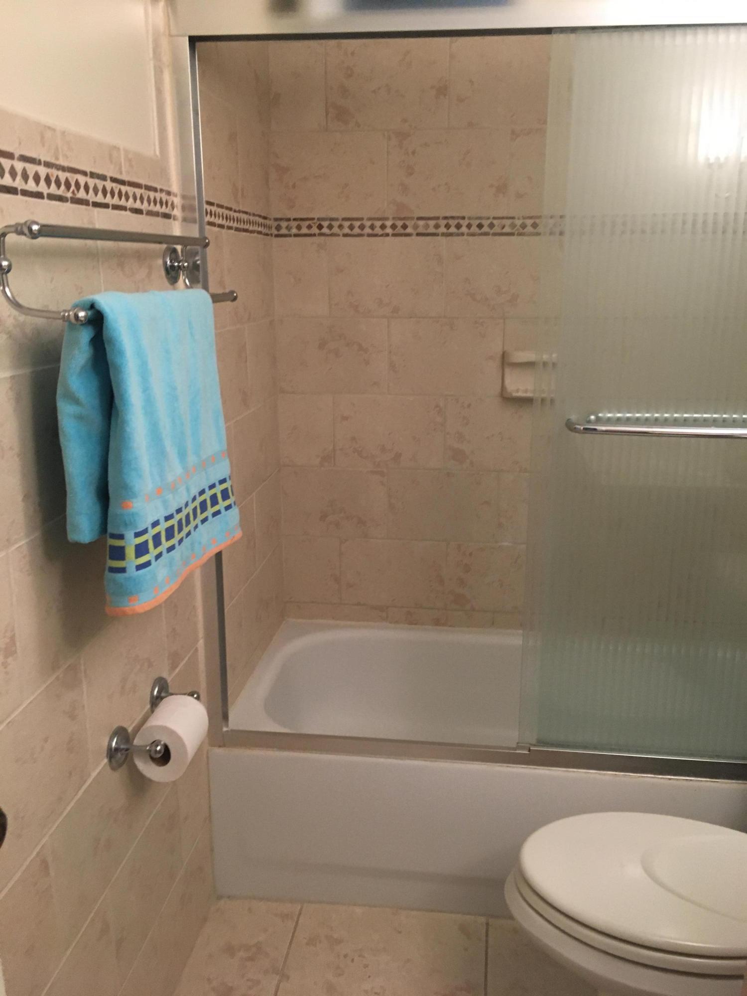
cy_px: 498
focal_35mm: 29
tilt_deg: -13.7
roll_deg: +0.6
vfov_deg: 61.7
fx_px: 834
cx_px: 374
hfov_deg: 48.2
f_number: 2.2
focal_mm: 4.15
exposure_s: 1/30
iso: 125
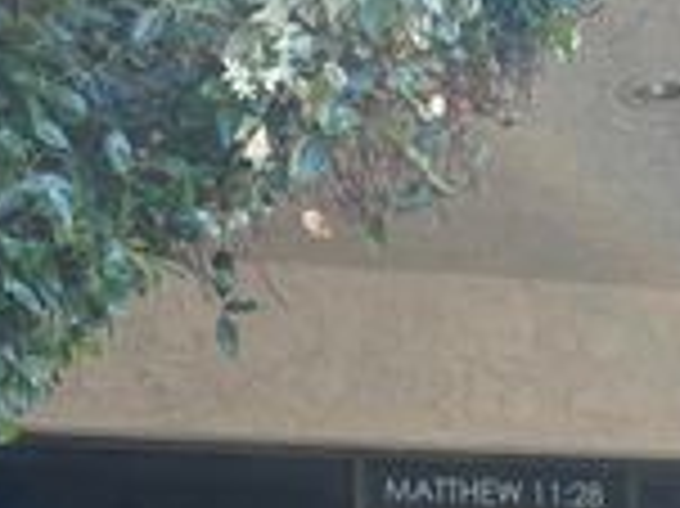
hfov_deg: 22.7
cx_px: 405
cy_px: 798
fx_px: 1688
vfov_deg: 15.6
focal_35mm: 86
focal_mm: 5.96
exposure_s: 1/421
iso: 50
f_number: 1.6
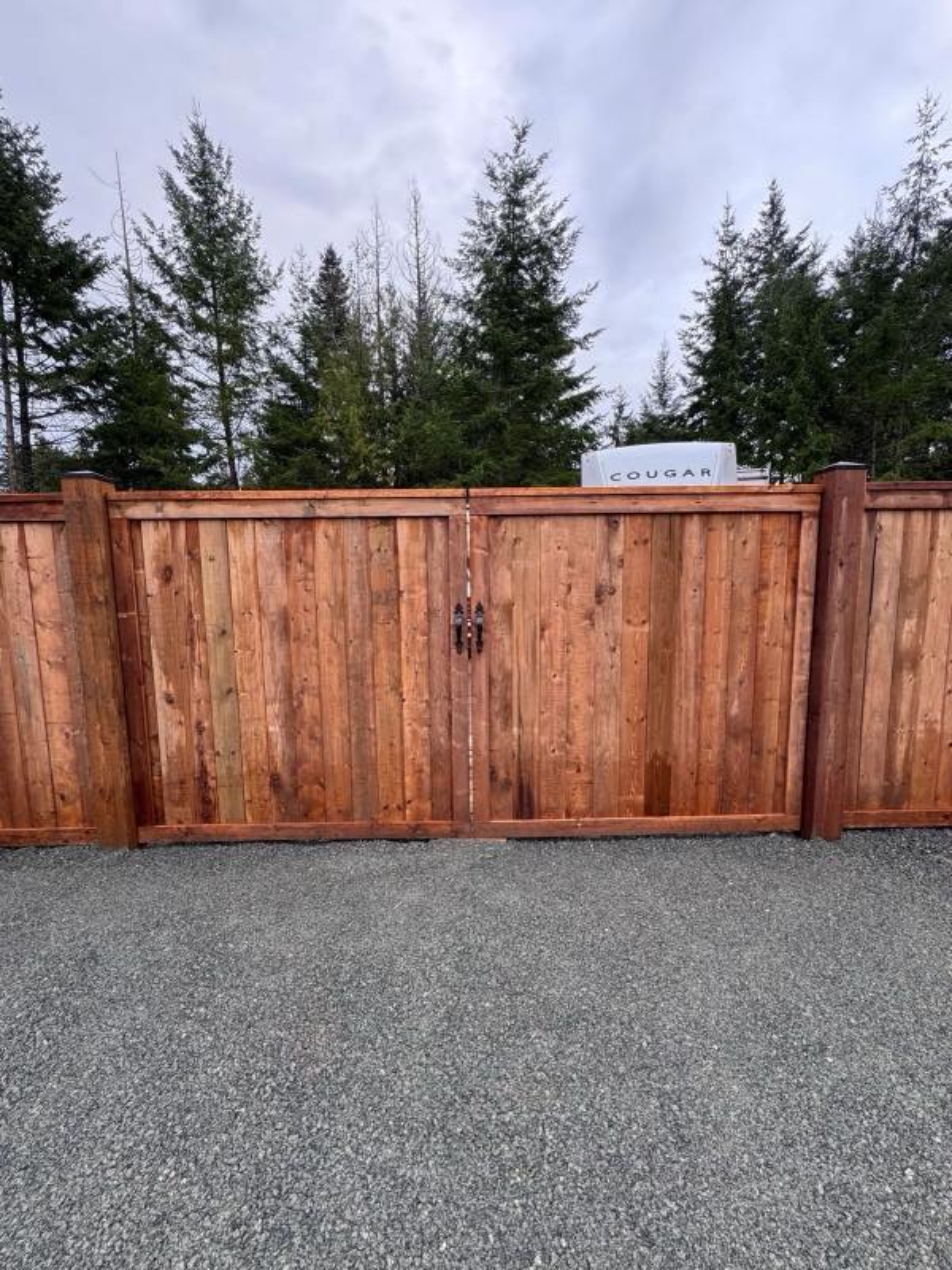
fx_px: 513
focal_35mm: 14
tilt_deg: -6.1
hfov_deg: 85.7
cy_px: 635
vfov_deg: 102.1
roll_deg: +0.1
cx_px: 476
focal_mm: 2.22
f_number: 2.2
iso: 100
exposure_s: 1/99
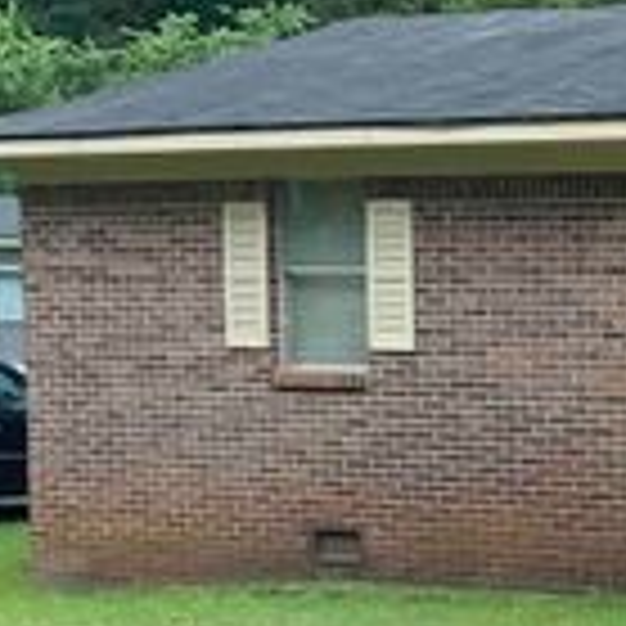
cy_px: 448
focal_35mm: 92
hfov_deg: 16.5
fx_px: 1882
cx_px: 1036
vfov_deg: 18.8
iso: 16
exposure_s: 1/307
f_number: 1.8
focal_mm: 3
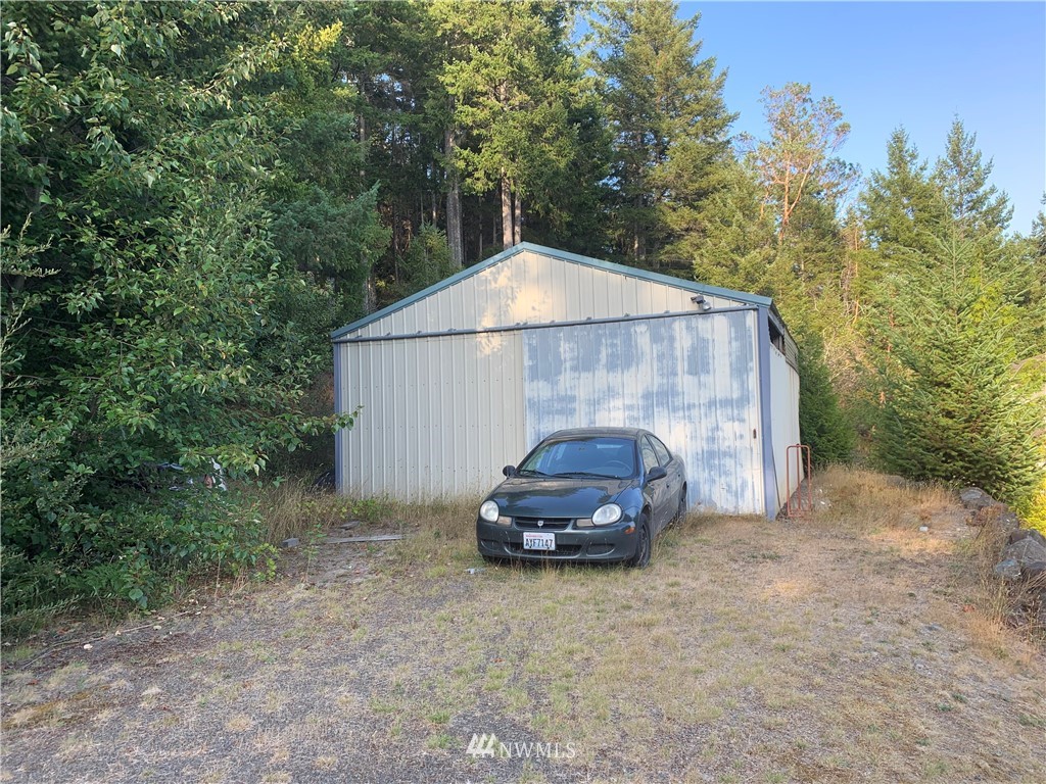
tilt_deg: +3.4
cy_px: 392
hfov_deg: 67.3
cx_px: 523
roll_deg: -0.1
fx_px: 786
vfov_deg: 53.1
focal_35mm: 26
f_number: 1.8
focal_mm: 4.25
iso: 25
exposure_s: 1/284
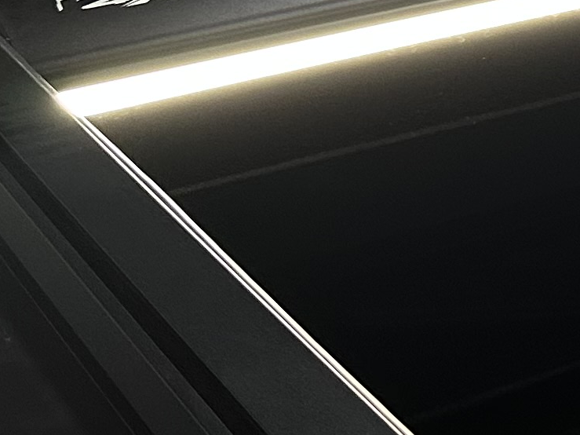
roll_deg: +2.0
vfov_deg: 11.2
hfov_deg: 12.6
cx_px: 1264
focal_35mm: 131
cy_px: 40
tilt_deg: -16.7
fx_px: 2195
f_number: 1.78
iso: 200
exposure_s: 1/100
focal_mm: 6.86
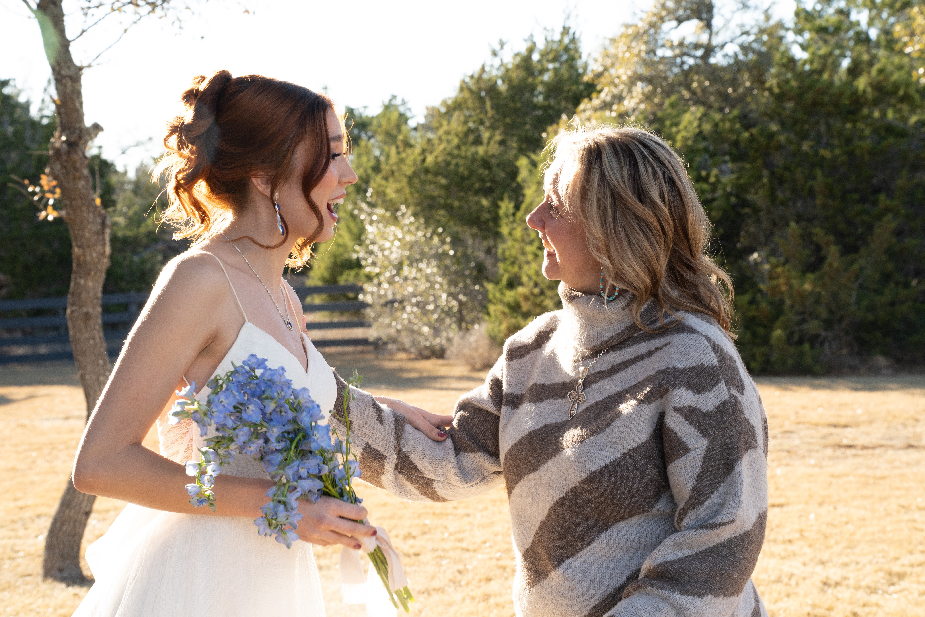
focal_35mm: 76
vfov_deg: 17.9
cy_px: 308
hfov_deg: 26.7
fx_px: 1953
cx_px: 462
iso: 500
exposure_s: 1/125
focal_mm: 76
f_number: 5
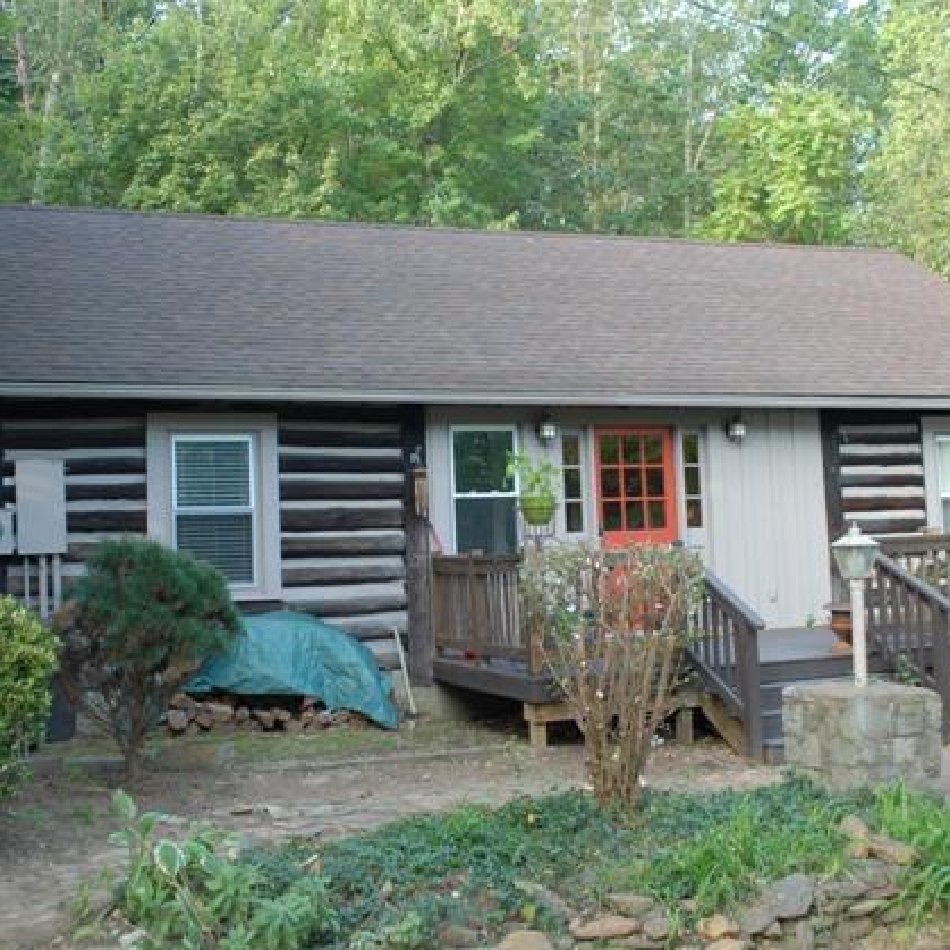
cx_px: 506
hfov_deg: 42.8
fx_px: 1211
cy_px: 481
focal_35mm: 39
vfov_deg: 42.8
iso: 100
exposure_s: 1/30
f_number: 4.8
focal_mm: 20
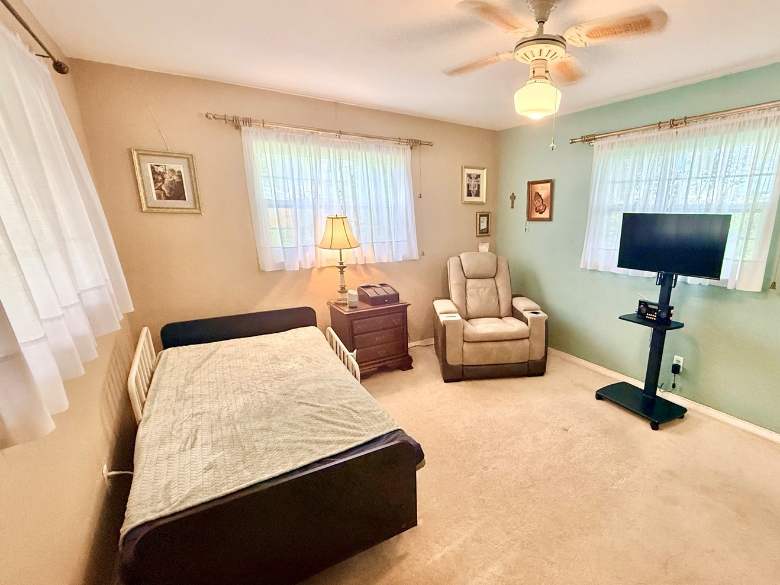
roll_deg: -0.5
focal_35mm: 17
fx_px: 383
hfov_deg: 89.7
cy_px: 311
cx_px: 472
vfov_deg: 74.6
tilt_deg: -14.1
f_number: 2.2
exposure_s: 1/120
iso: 400
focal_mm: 2.22
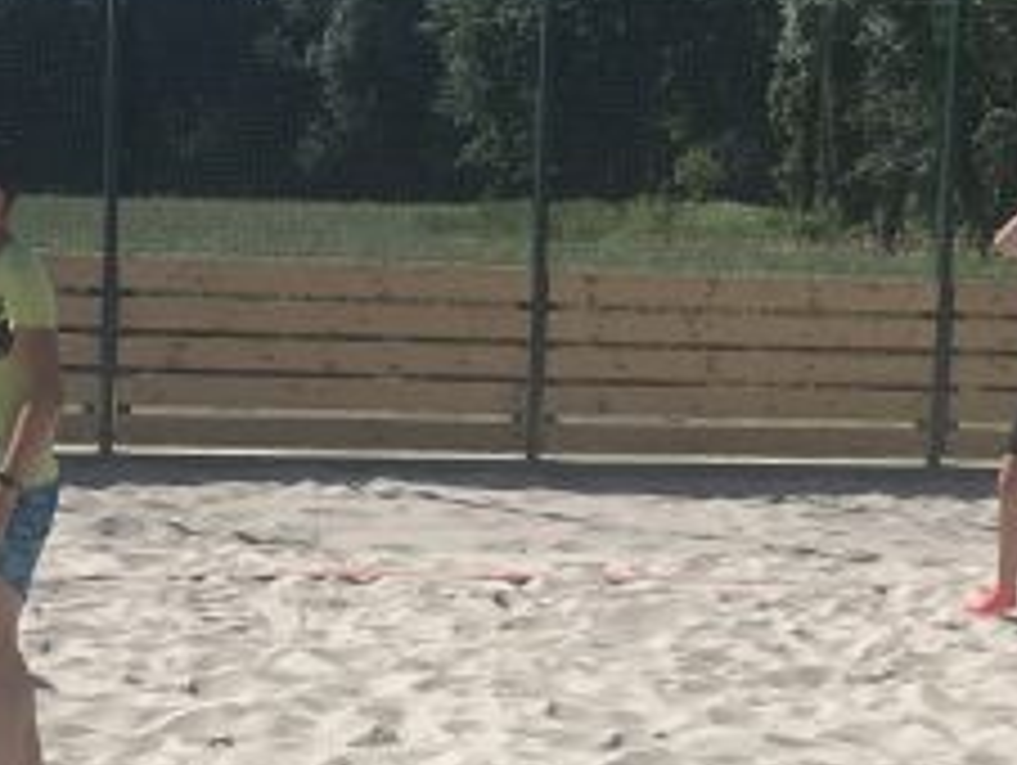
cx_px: 346
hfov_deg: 19.8
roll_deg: -1.7
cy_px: 562
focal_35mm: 99
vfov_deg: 14.9
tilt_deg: -7.4
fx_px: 2912
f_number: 1.8
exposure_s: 1/3546
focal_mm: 3.99
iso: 20
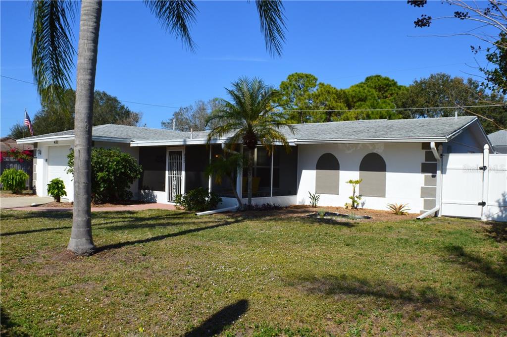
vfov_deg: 36.8
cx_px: 254
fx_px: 506
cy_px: 168
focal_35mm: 36
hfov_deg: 53.2
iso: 400
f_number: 11
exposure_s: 1/500
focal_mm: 24
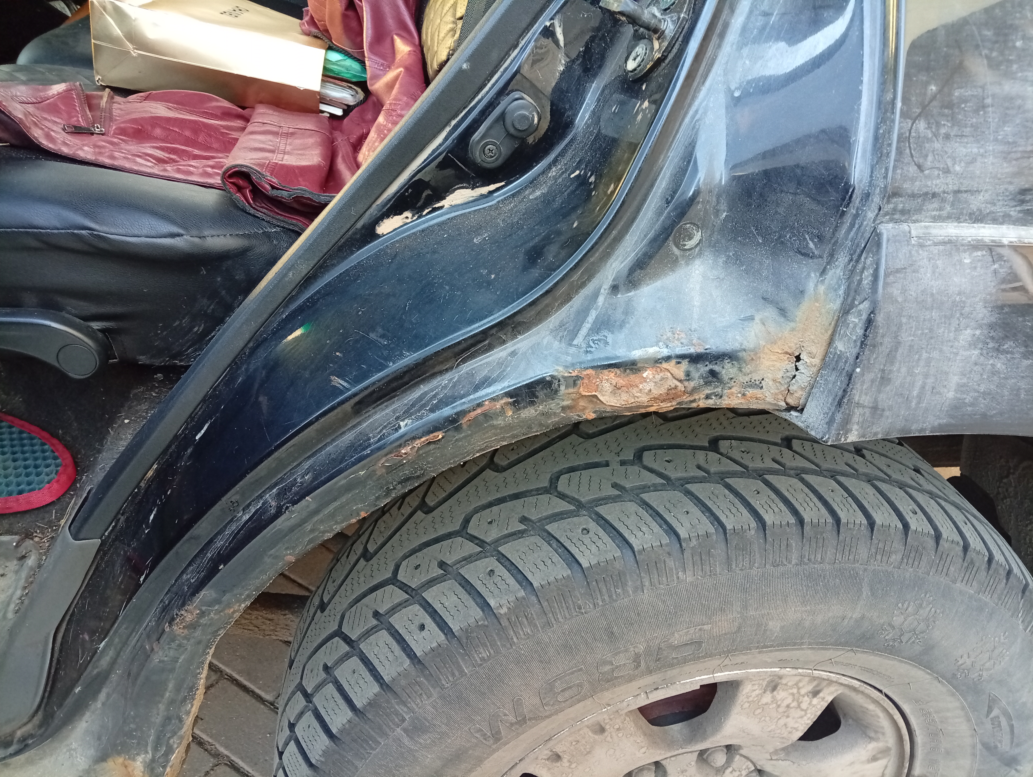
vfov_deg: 53.2
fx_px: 777
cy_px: 388
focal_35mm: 26
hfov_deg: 67.2
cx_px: 516
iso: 263
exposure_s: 1/33.3
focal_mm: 4.15
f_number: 1.8
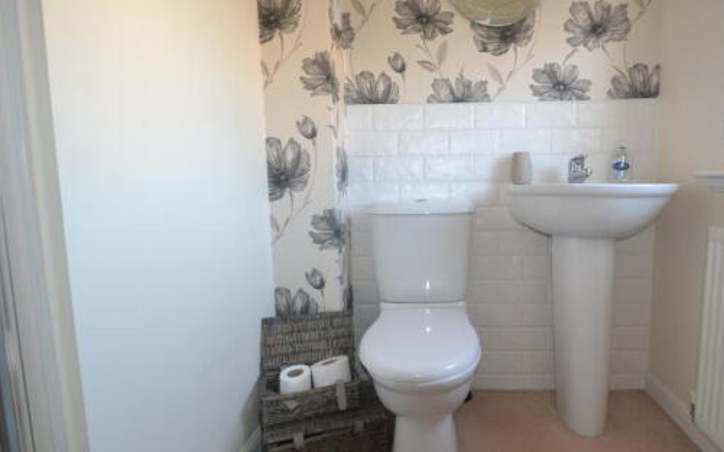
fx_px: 395
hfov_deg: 84.2
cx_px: 430
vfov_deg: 59.6
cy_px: 225
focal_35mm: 20
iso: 640
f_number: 3.5
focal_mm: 10
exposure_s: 1/60
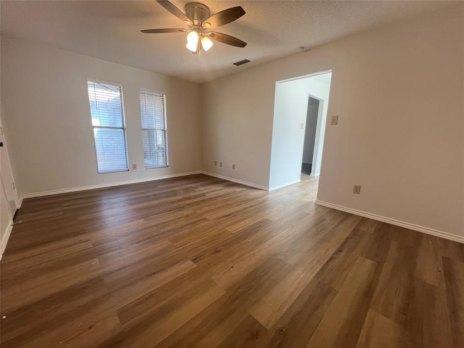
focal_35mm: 13
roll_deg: -1.2
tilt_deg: -12.2
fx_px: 174
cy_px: 174
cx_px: 232
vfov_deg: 89.9
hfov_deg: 106.2
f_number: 1.8
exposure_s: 1/120
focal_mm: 1.57
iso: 125
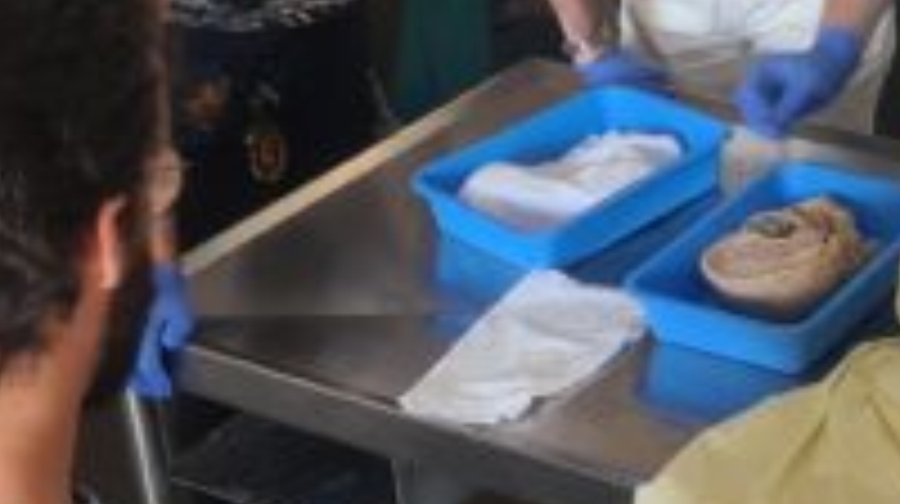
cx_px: 1251
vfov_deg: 10.8
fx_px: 2598
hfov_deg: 18.0
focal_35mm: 109
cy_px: -153
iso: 64
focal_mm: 5.4
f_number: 1.8
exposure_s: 1/50
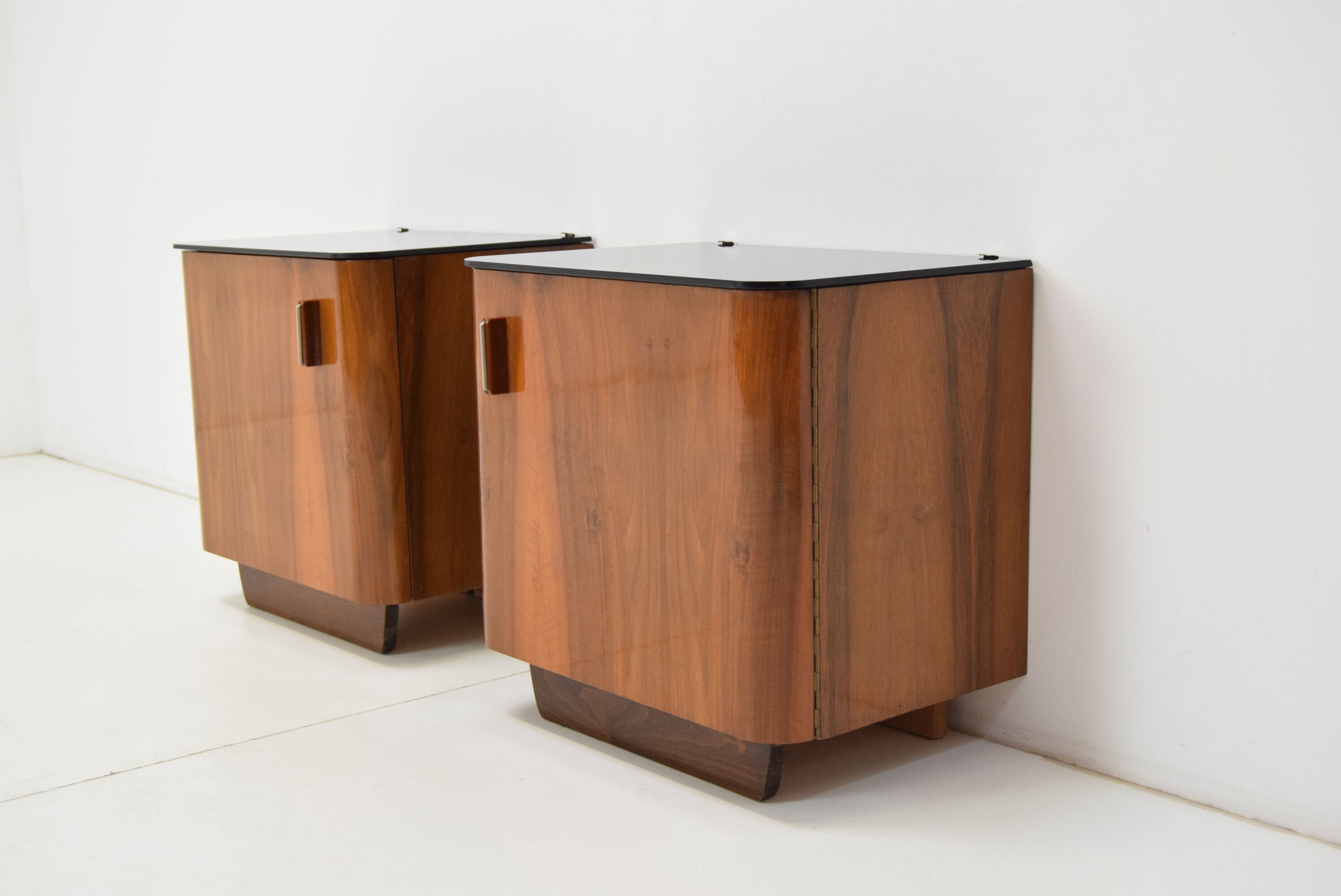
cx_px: 670
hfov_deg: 41.1
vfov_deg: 28.1
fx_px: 1789
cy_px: 448
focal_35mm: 48
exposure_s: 1/160
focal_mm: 32
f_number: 6.3
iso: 1600
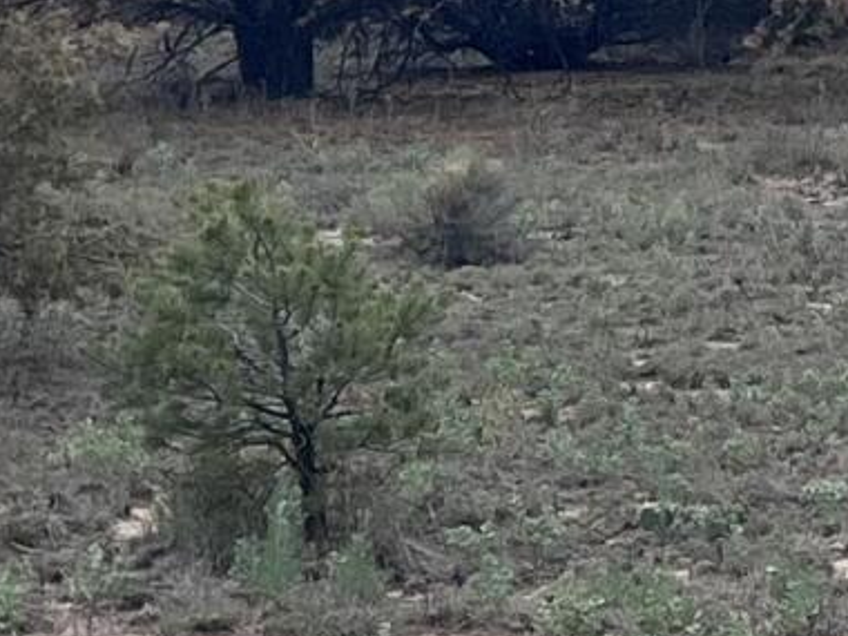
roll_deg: +0.3
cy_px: -33
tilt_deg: -1.3
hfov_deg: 8.9
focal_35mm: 205
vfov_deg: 7.2
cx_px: 1935
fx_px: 5022
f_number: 1.5
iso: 50
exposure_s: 1/7463
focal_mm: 5.7
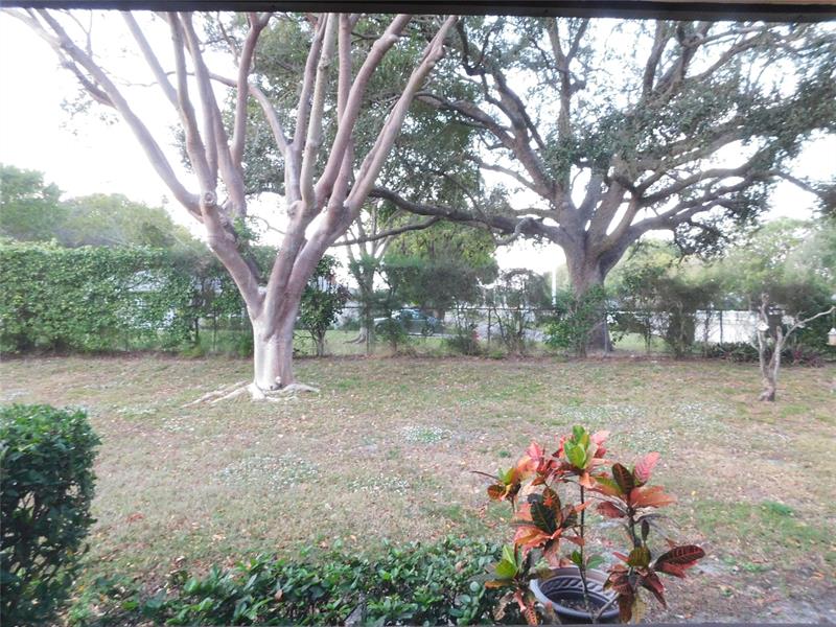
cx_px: 418
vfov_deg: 58.9
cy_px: 314
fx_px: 555
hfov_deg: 73.9
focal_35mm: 23
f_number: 3
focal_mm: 4
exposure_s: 1/25
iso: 400
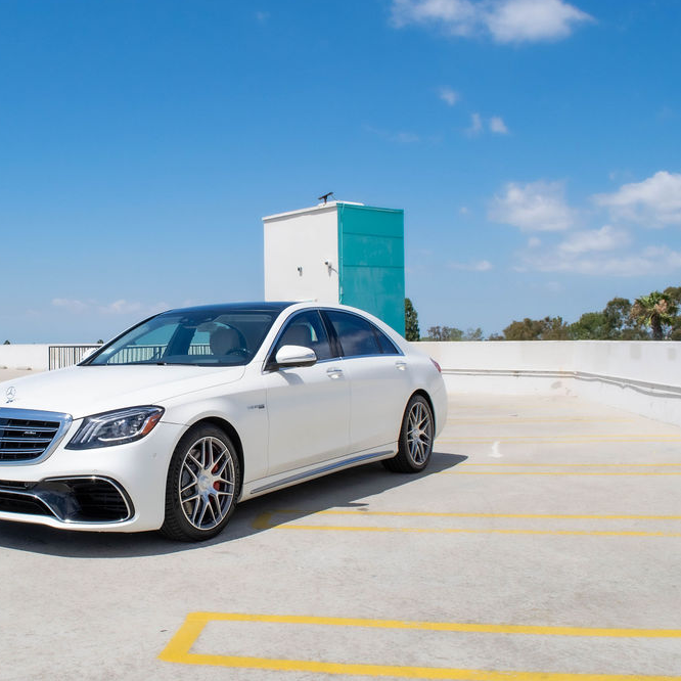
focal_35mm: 38
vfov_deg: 43.9
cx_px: 165
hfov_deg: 42.4
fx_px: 846
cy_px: 344
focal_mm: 18
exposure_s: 1/2000
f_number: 8
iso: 360
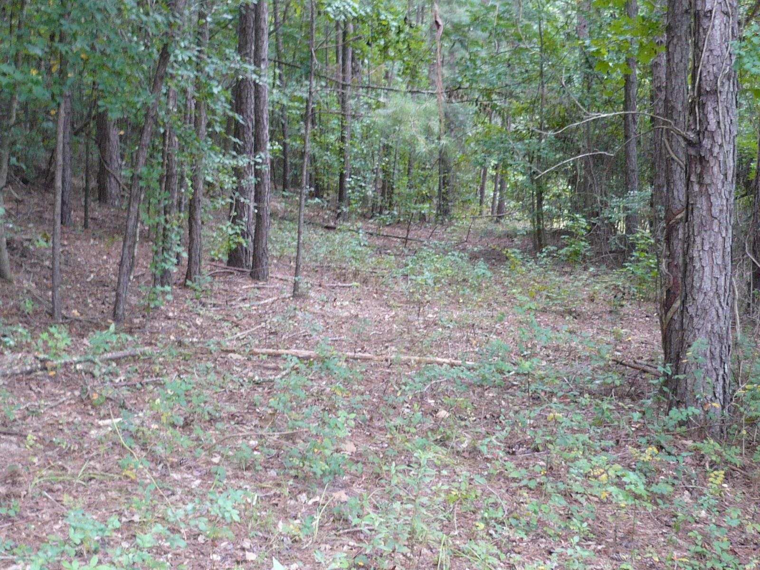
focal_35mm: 55
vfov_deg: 26.6
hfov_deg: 34.9
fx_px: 1208
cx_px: 380
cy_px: 285
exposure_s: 1/30
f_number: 2.9
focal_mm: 6
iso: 125
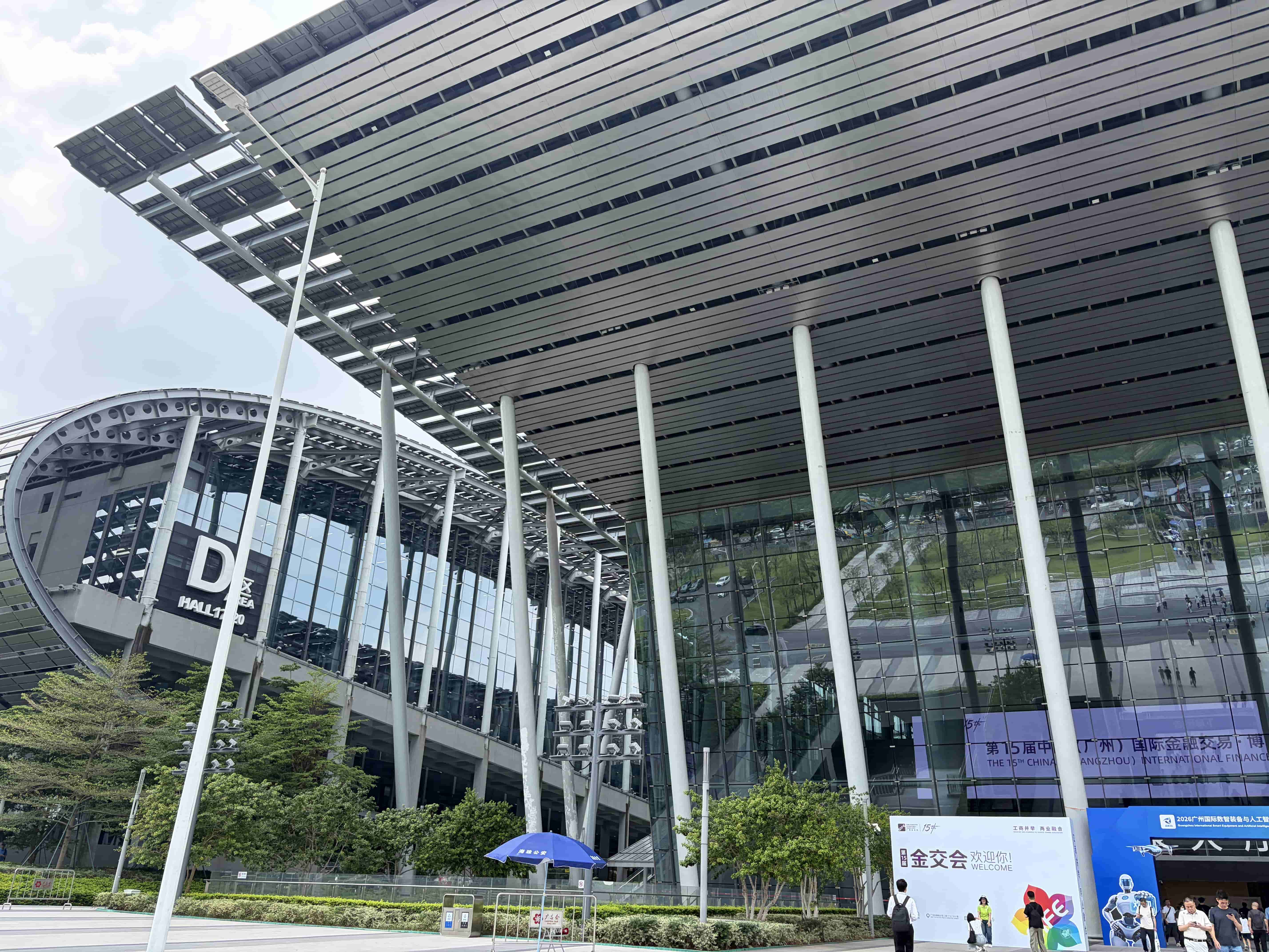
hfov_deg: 67.3
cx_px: 634
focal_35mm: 26
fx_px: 953
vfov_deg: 53.1
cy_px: 476
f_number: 1.6
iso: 64
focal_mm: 5.96
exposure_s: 1/1081
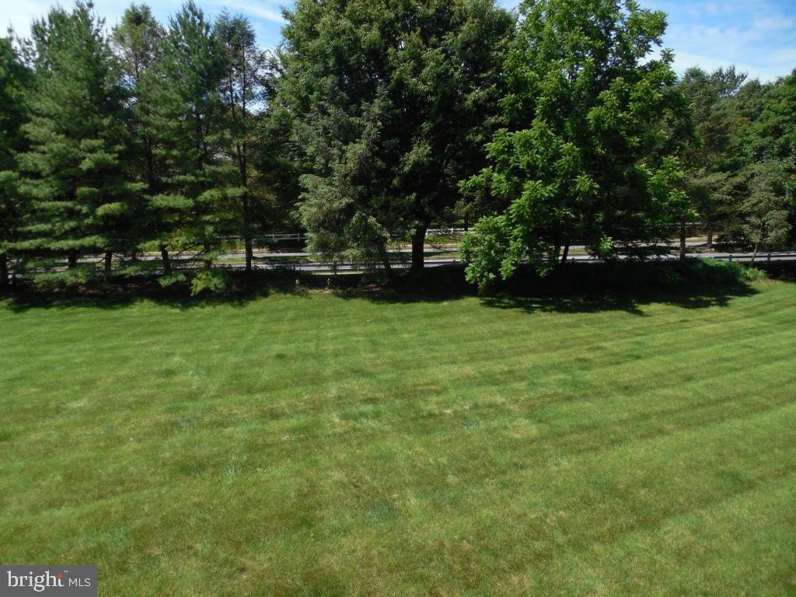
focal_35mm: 25
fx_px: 575
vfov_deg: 54.9
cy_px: 298
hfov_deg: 69.4
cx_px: 398
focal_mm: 4.5
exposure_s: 1/1000
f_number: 3.3
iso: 125
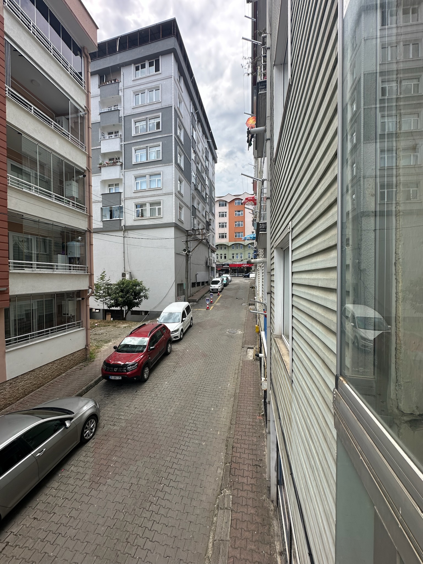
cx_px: 212
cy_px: 282
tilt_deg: -0.3
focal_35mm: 14
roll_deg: -0.1
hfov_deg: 85.7
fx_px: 228
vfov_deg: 102.1
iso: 50
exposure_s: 1/849
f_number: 2.2
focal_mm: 2.22
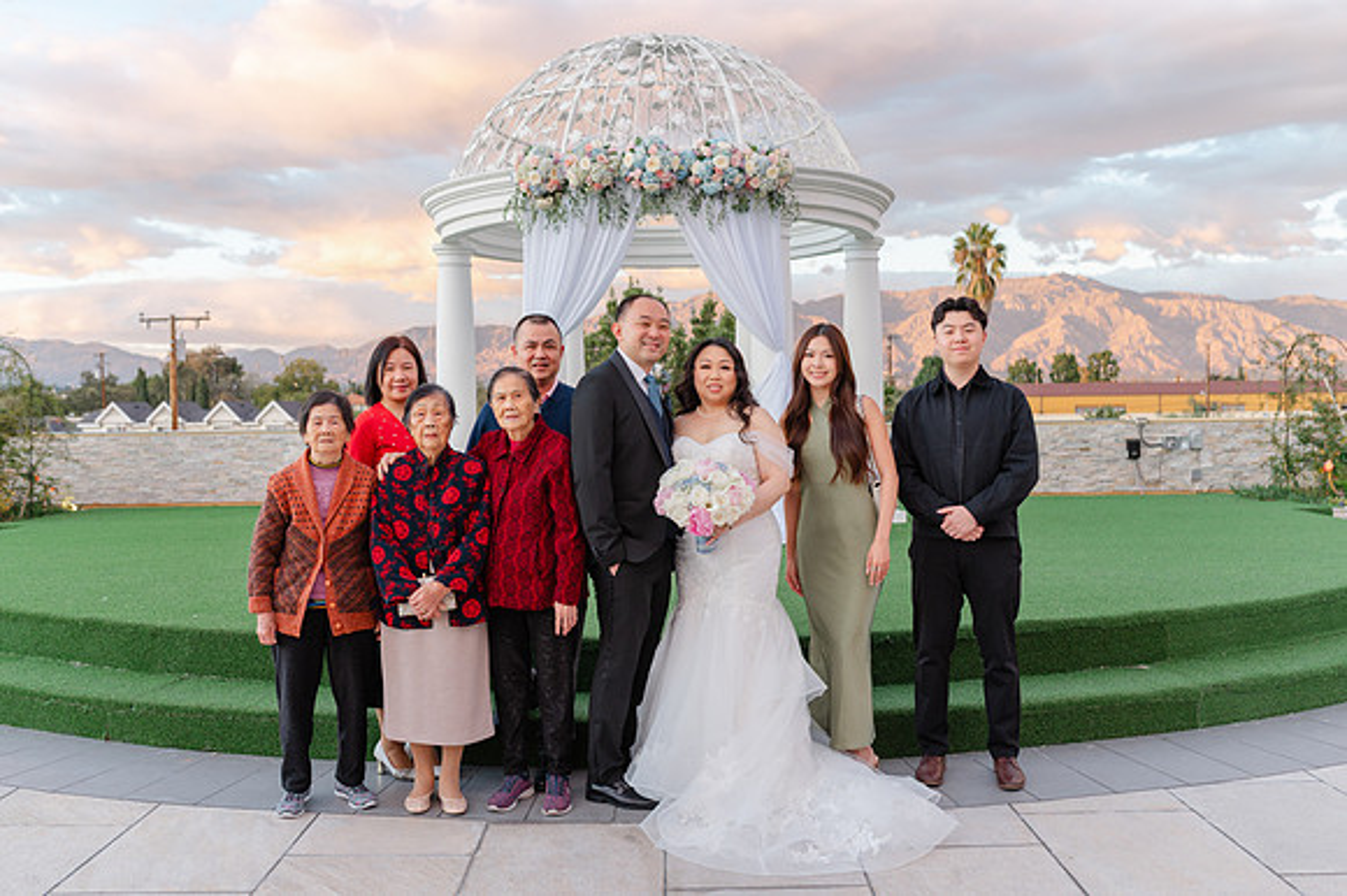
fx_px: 1309
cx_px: 674
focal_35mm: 35
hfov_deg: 54.5
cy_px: 448
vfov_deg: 37.8
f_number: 4
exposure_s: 1/125
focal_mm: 35
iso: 160
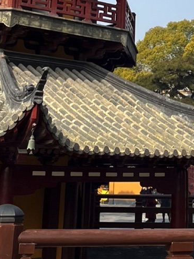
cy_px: -88
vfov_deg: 17.0
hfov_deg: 13.5
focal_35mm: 108
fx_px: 807
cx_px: 207
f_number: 1.6
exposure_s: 1/2825
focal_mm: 5.1
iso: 50
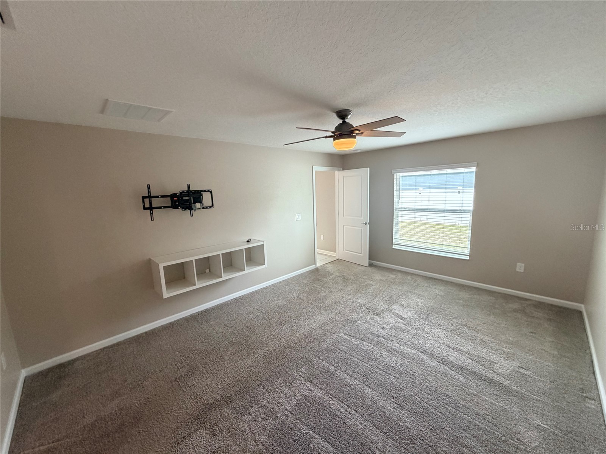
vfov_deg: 85.7
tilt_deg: -9.8
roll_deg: +2.5
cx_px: 303
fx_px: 245
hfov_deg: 102.1
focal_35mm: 14
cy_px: 227
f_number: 2.2
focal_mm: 2.22
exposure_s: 1/120
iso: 320
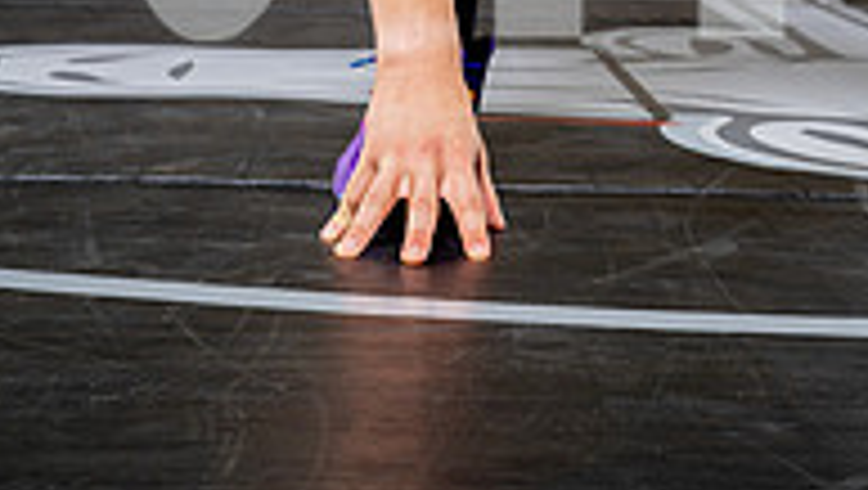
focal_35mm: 100
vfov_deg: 11.2
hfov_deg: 21.2
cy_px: -414
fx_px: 2304
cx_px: 657
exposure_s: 1/250
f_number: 6.3
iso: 320
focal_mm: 41
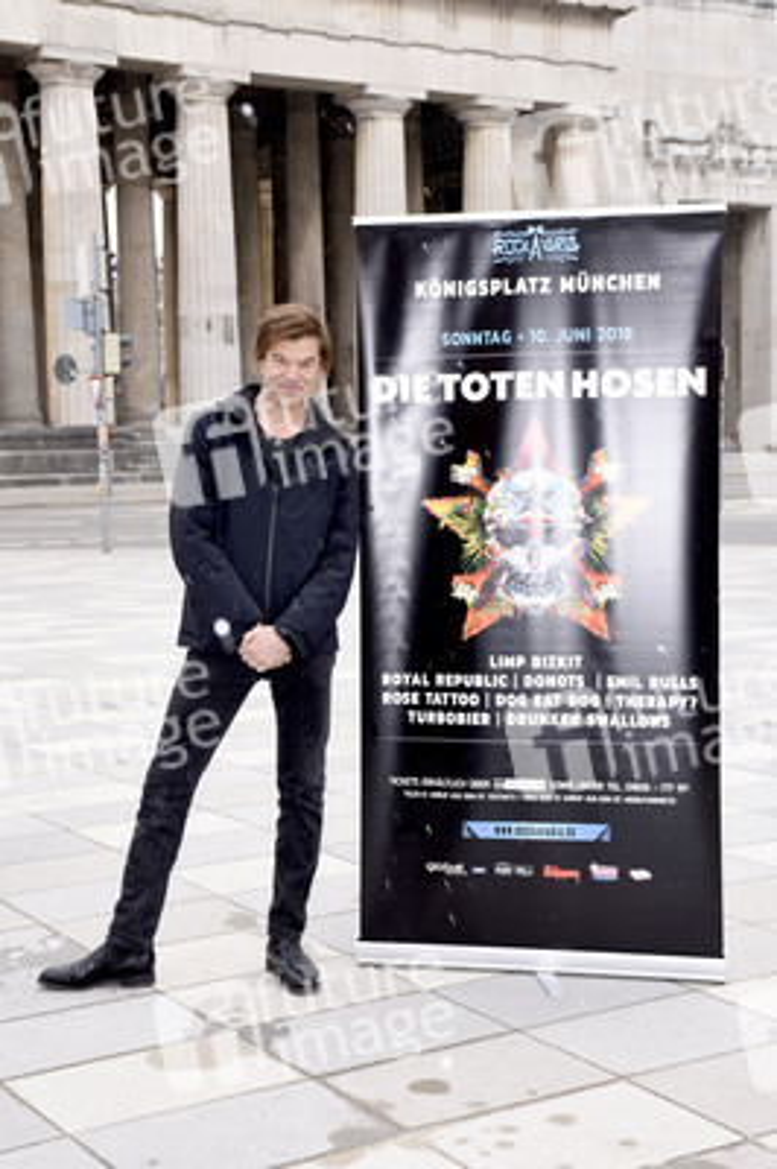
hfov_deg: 25.7
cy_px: 584
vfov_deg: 37.9
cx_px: 388
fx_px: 1703
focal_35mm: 52
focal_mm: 35
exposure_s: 1/125
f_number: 6.3
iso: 200
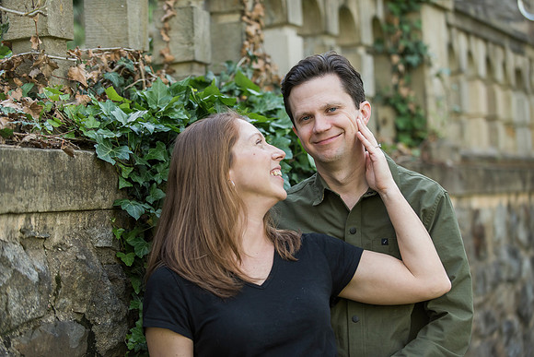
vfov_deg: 15.2
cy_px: 178
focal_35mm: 90
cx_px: 267
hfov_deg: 22.6
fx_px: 1335
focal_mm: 90
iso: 800
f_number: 3.2
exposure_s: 1/500
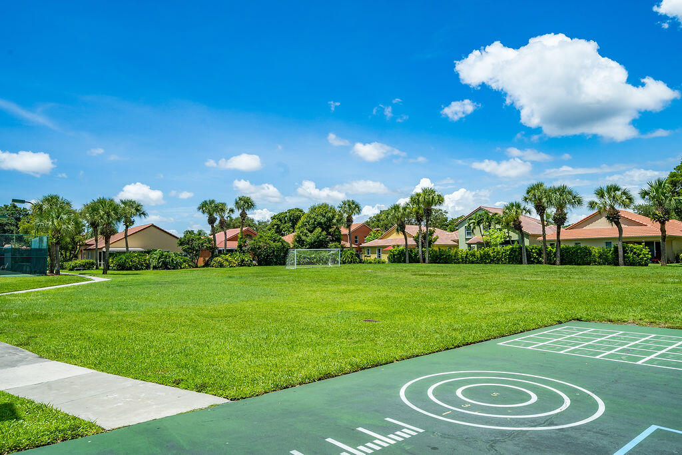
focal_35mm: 24
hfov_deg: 73.7
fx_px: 455
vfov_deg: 53.1
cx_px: 341
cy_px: 228
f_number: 9
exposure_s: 1/1000
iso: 640
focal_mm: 24
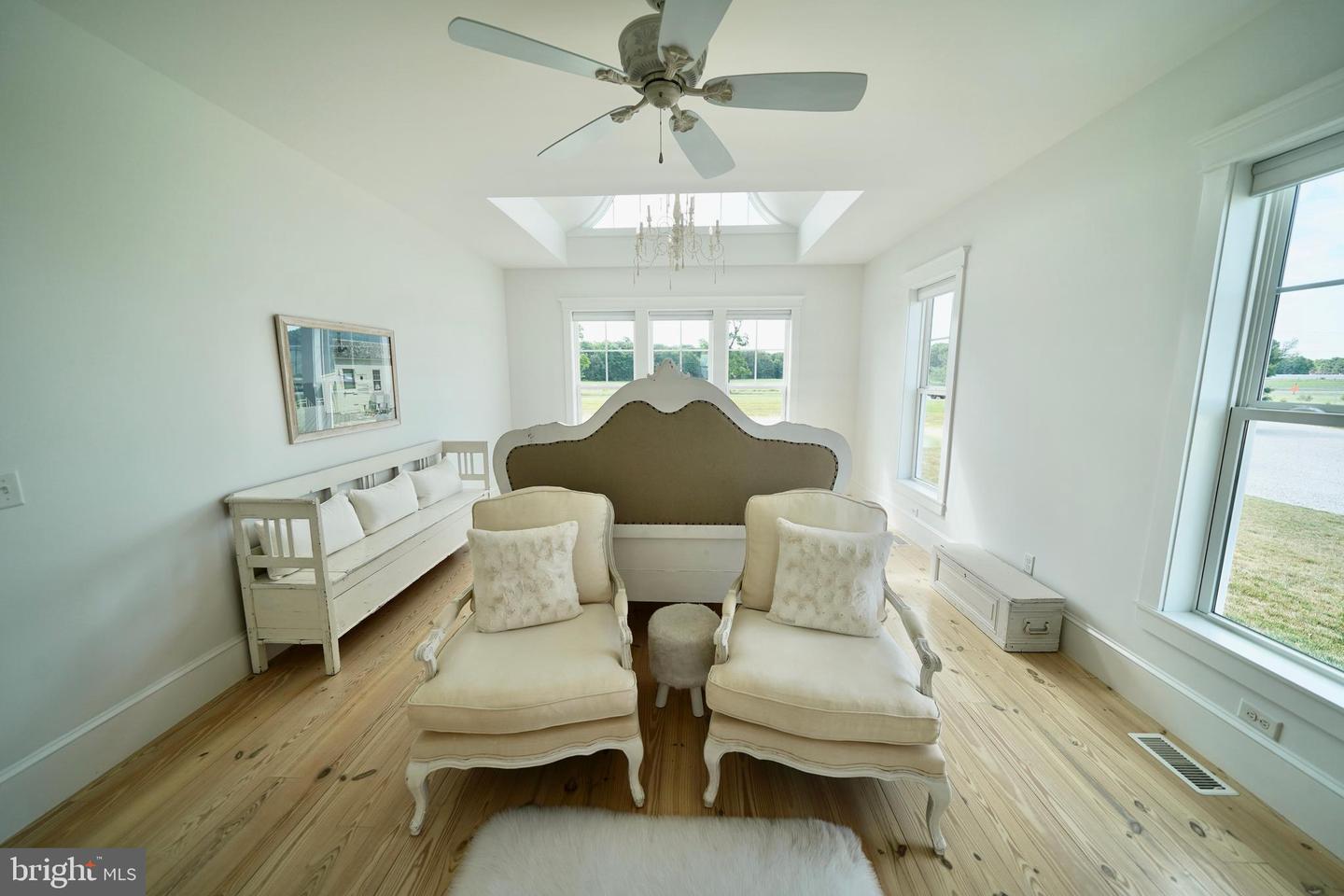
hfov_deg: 112.6
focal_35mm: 12
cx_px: 672
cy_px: 448
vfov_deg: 90.0
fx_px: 448
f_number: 4
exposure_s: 1/160
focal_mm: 12
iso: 100
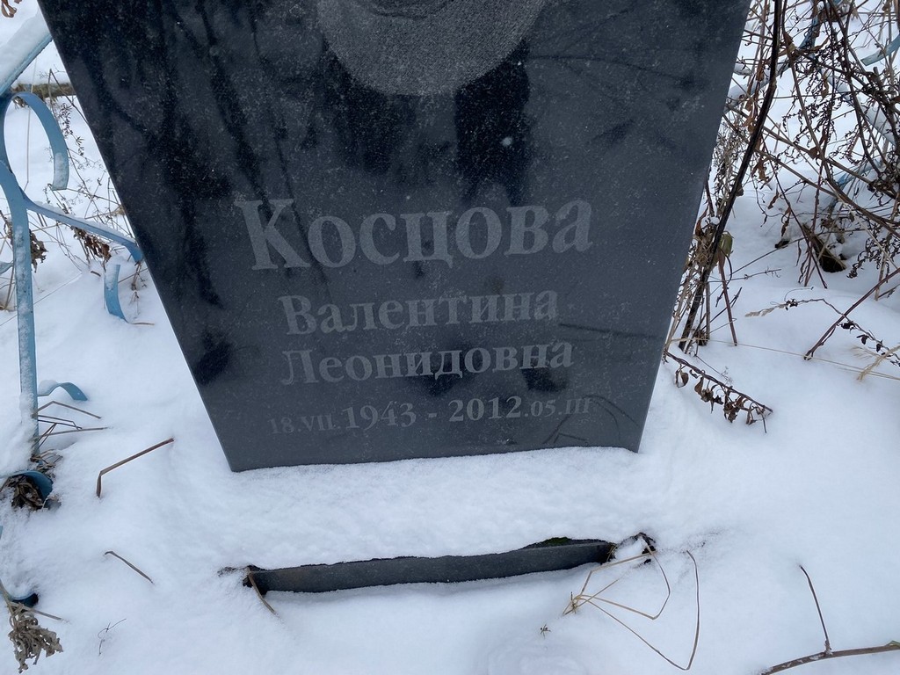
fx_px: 676
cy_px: 338
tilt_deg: -50.5
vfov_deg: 53.1
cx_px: 450
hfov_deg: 67.3
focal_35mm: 26
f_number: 1.8
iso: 32
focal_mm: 4.25
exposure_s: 1/630
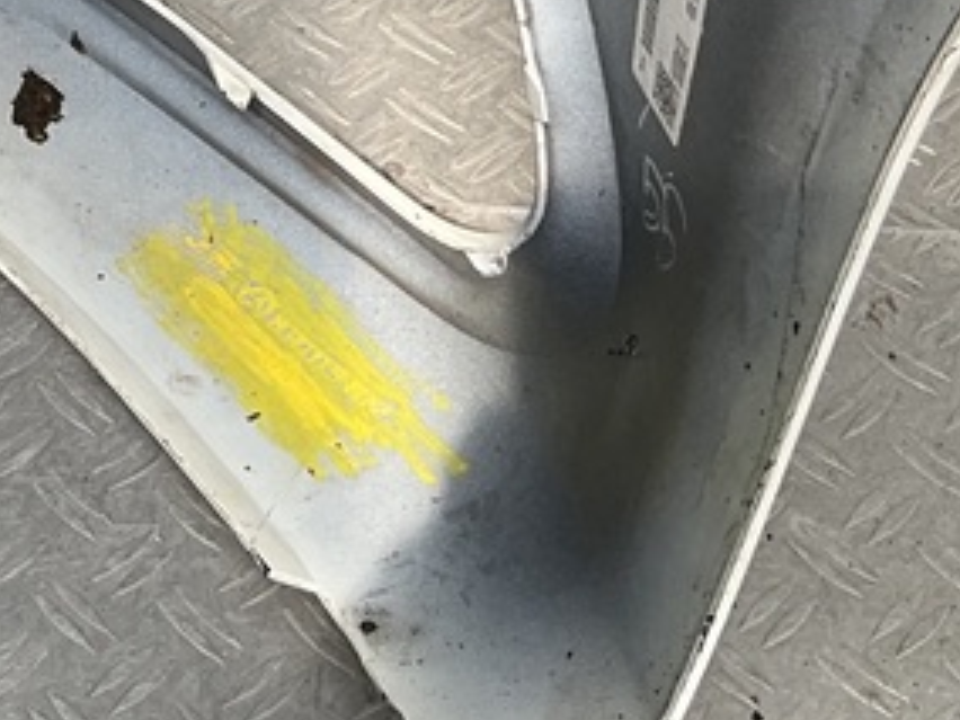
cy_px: -395
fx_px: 2856
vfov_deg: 13.4
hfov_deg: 17.9
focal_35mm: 103
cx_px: -277
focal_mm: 3
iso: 16
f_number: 1.8
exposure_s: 1/127
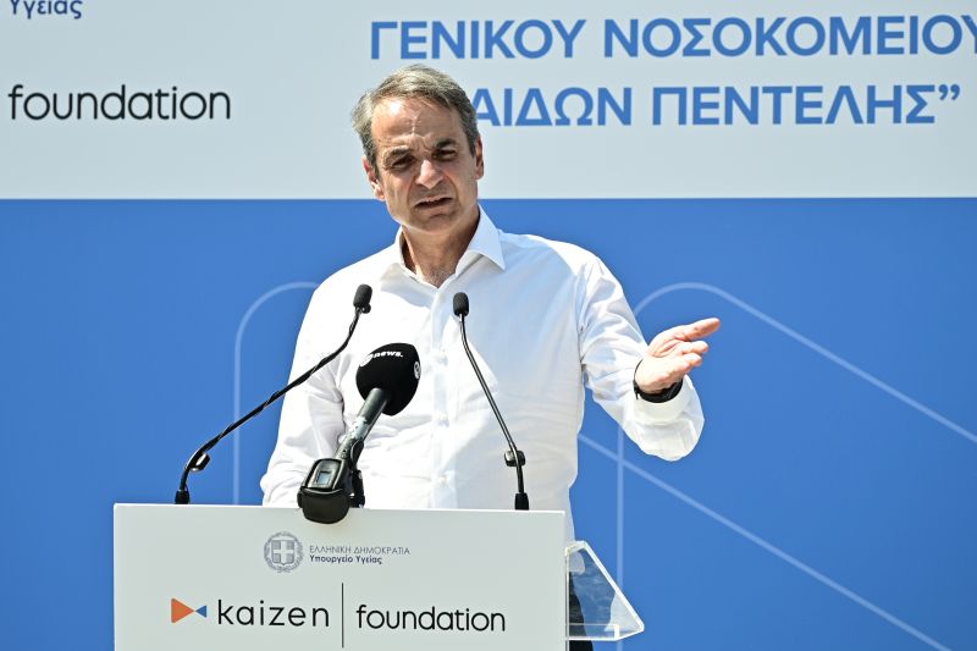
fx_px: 3256
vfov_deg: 11.4
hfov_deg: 17.1
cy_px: 326
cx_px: 488
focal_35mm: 120
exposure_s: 1/500
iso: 100
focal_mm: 120
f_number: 4
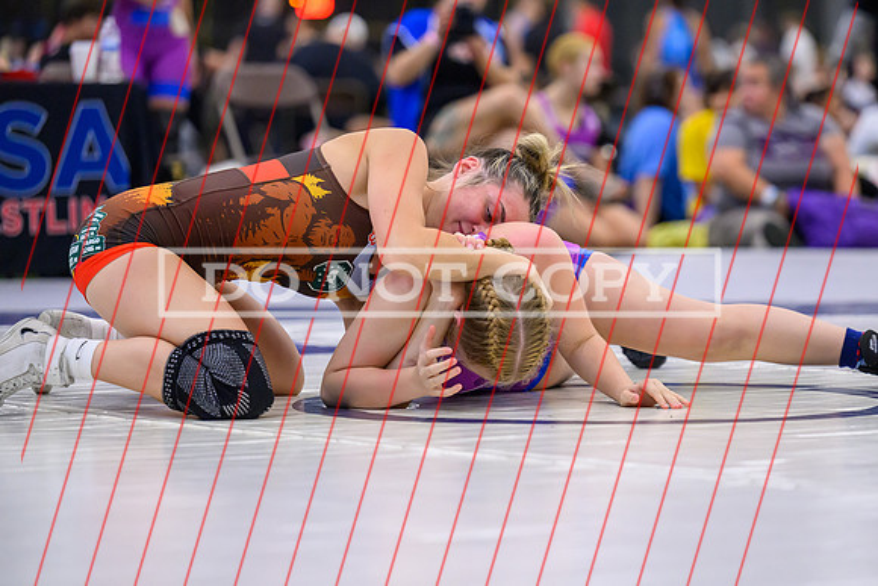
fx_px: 4298
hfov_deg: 11.7
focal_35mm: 176
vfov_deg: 7.8
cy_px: 293
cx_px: 515
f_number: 2.8
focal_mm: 150
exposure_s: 1/640
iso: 6400
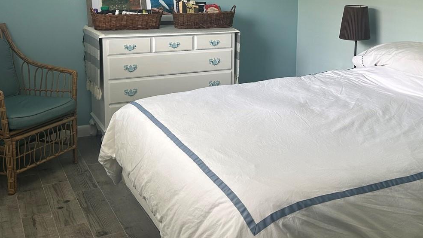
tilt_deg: -9.8
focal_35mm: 46
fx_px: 516
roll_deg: -1.2
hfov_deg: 44.1
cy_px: 56
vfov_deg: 25.6
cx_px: 274
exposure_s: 1/120
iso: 80
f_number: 1.5
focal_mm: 5.7
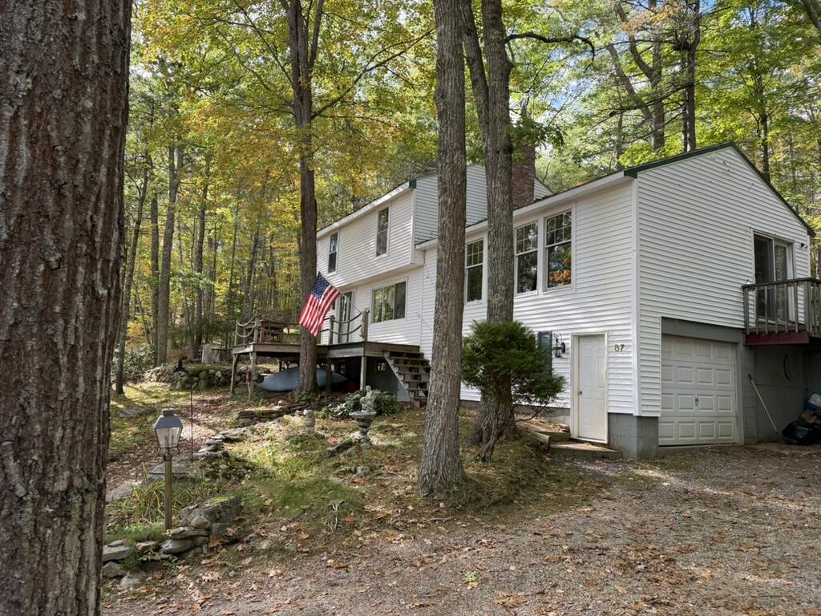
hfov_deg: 71.6
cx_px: 410
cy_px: 308
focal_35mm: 24
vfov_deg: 56.8
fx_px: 569
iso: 64
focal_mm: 6.76
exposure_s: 1/263
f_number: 1.78
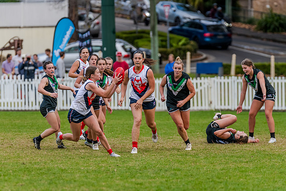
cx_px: 138
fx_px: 2564
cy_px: 99
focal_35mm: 323
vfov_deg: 4.3
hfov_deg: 6.4
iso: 800
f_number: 4.5
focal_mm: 310
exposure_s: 1/1600
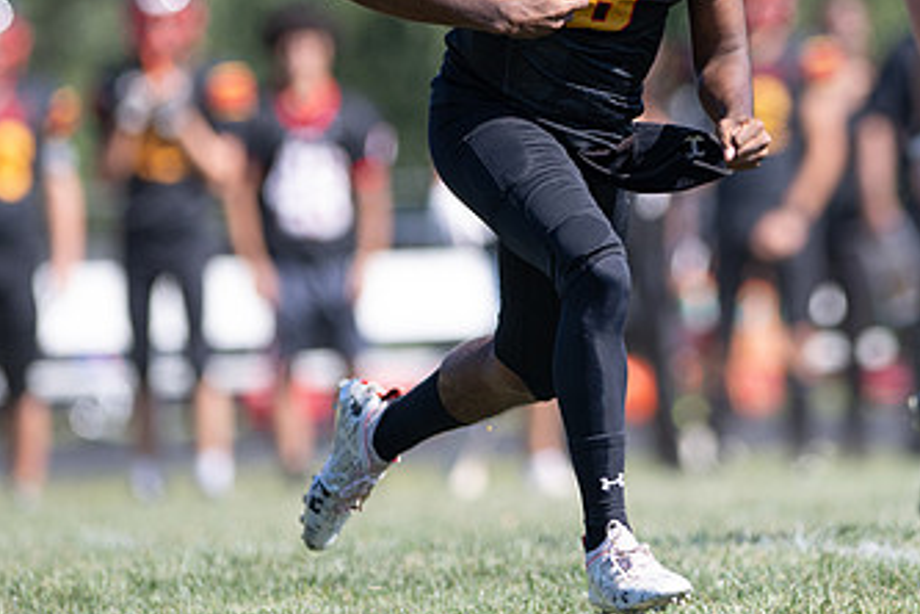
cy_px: 99
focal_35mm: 659
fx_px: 16840
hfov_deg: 3.1
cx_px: 702
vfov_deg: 2.1
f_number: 2.8
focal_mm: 300
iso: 200
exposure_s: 1/1600
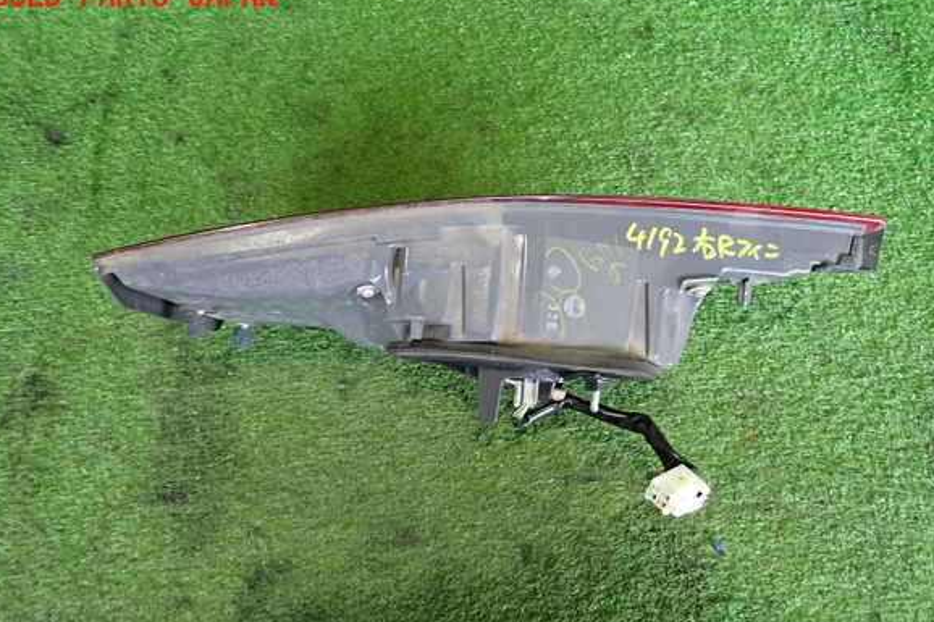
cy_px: 339
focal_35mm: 27
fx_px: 700
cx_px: 467
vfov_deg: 47.8
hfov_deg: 67.4
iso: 400
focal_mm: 4.5
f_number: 2
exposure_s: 1/40
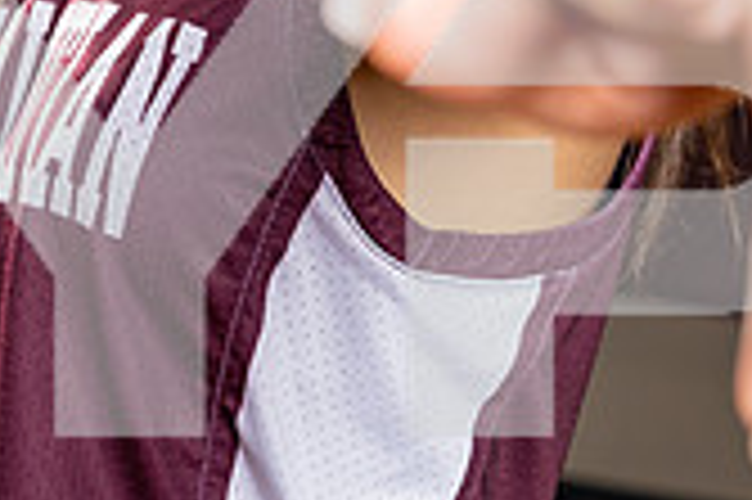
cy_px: -345
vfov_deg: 8.0
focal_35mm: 167
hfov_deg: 12.3
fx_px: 3485
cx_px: 333
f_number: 5.6
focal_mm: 48
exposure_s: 1/250
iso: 200
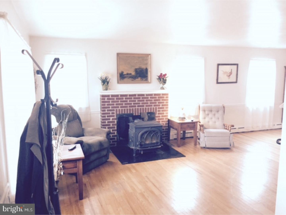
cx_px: 143
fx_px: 240
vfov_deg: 48.2
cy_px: 108
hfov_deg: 61.7
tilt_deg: -8.3
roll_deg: +0.1
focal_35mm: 29
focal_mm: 4.15
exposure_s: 1/17
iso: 250
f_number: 2.2
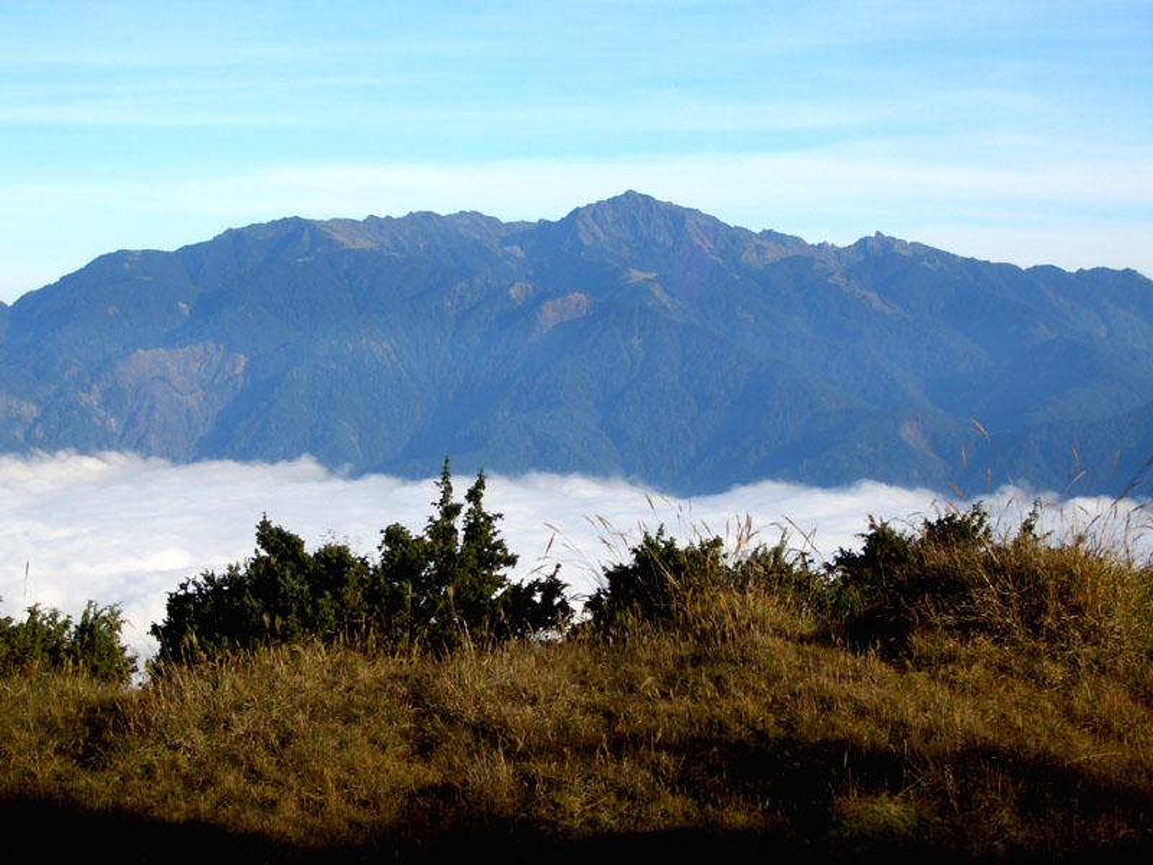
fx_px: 2465
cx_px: 576
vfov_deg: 19.9
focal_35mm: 74
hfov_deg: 26.3
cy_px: 432
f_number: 6.2
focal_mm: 12.2
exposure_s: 1/200
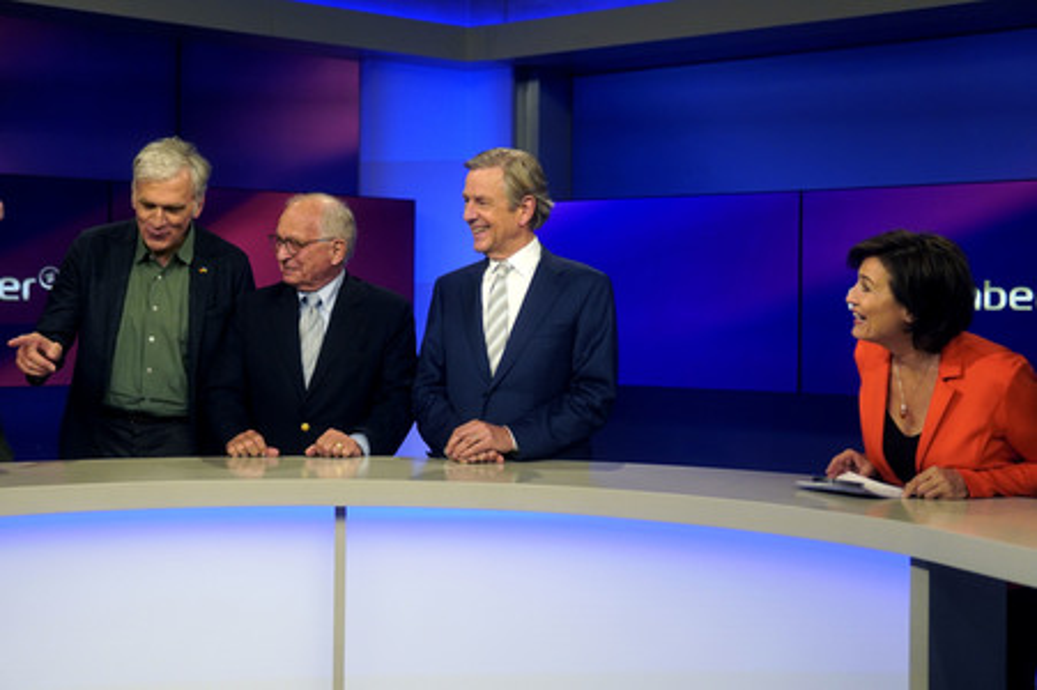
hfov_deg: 43.6
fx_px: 1295
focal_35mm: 45
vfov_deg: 29.8
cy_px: 345
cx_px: 518
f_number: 1.4
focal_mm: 30
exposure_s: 1/800
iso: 640
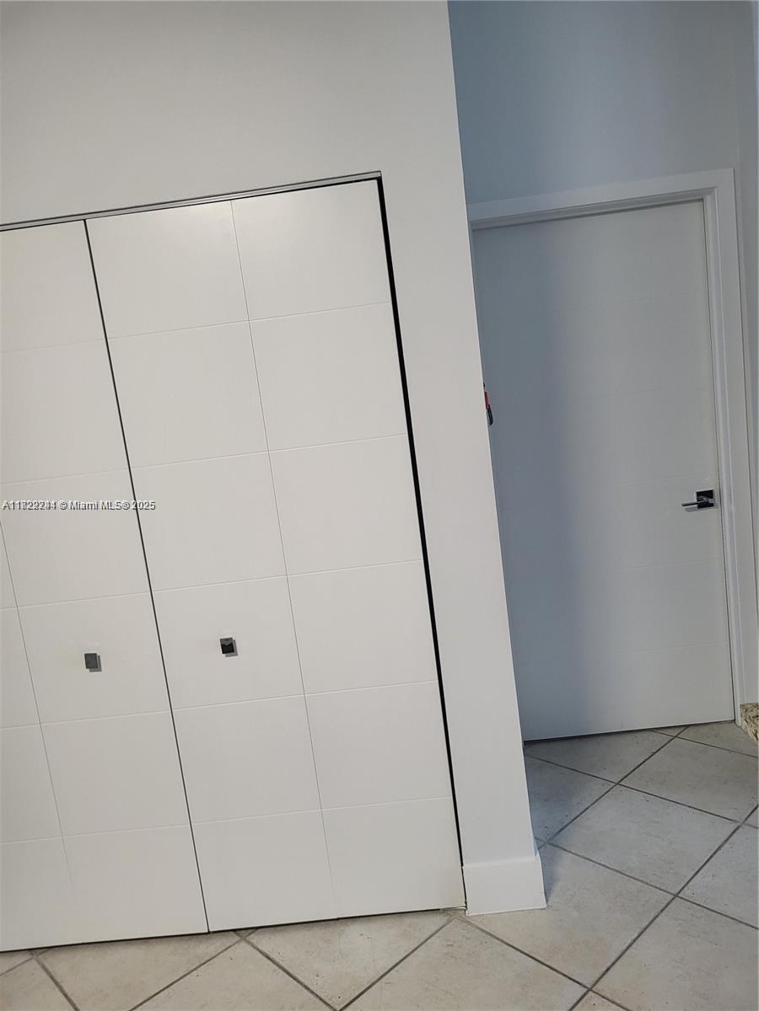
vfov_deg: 67.3
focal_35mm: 26
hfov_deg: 53.1
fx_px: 760
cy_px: 506
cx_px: 380
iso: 200
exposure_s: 1/60
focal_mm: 5.4
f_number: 1.8
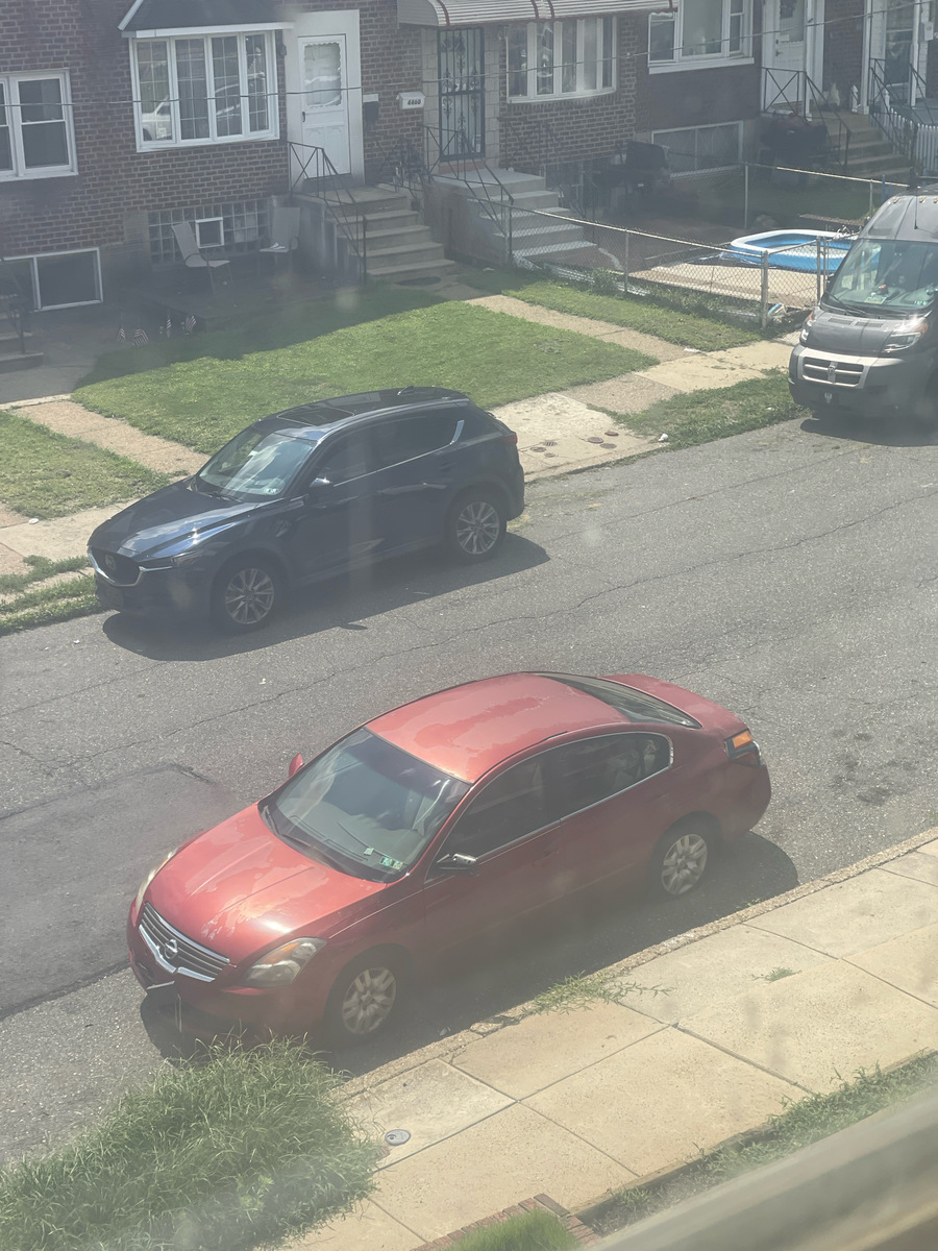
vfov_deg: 30.3
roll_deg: -1.4
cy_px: 626
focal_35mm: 64
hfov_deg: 22.9
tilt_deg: -18.3
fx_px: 2312
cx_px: 469
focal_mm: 7.5
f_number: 2.2
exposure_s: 1/1033
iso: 20
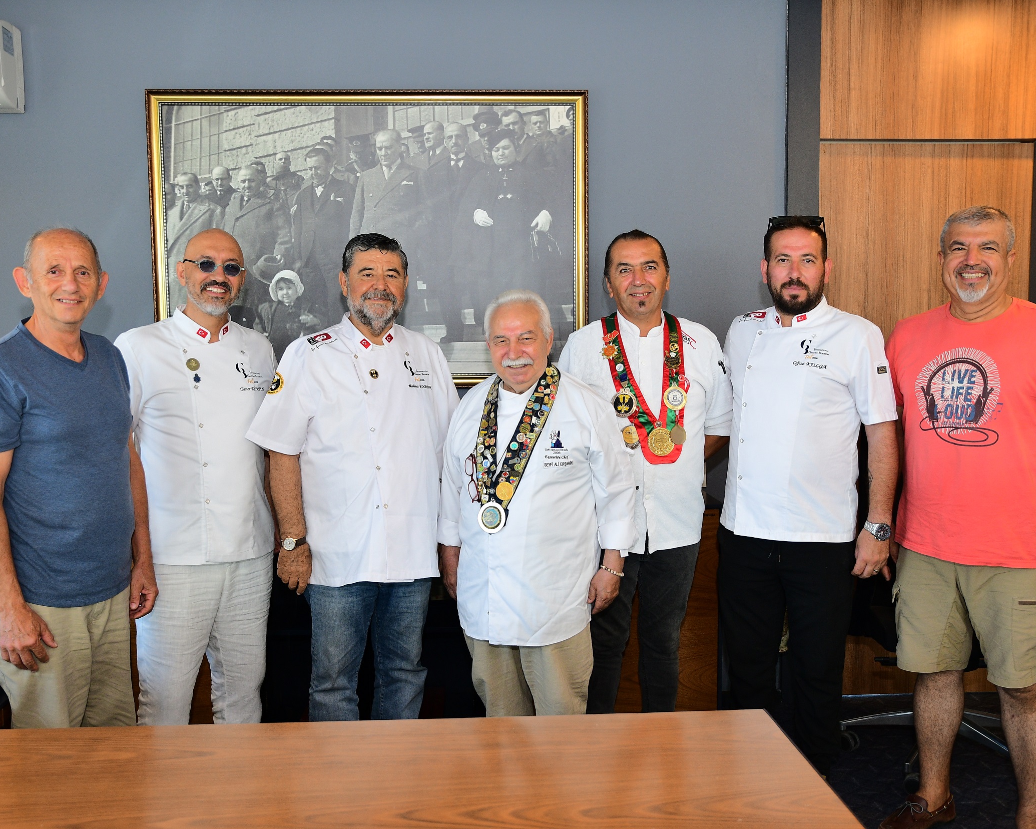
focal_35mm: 34
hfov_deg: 52.8
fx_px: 1042
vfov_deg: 43.4
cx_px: 517
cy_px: 414
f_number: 3.5
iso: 560
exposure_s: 1/125
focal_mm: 20
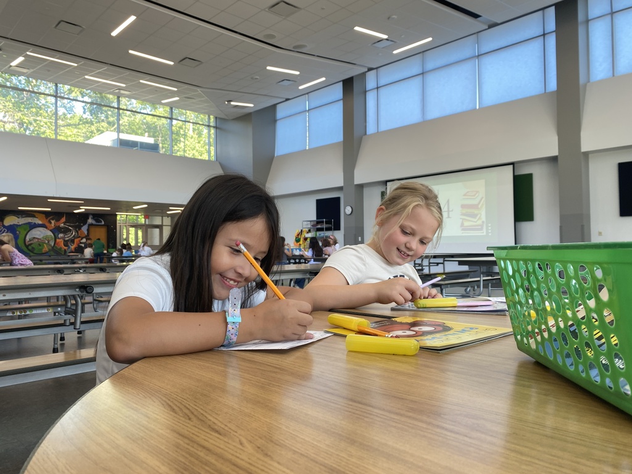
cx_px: 316
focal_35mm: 26
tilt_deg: +0.9
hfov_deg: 67.3
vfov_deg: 53.1
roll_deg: +0.5
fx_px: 475
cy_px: 237
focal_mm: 4.25
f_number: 1.8
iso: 40
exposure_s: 1/75
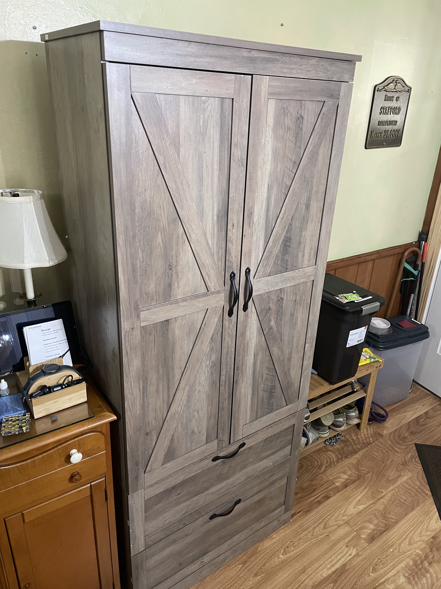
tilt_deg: -23.2
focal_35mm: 26
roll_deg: -1.4
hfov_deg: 53.1
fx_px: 442
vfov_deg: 67.3
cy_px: 294
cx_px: 220
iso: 400
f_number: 1.6
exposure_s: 1/60
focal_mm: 4.2
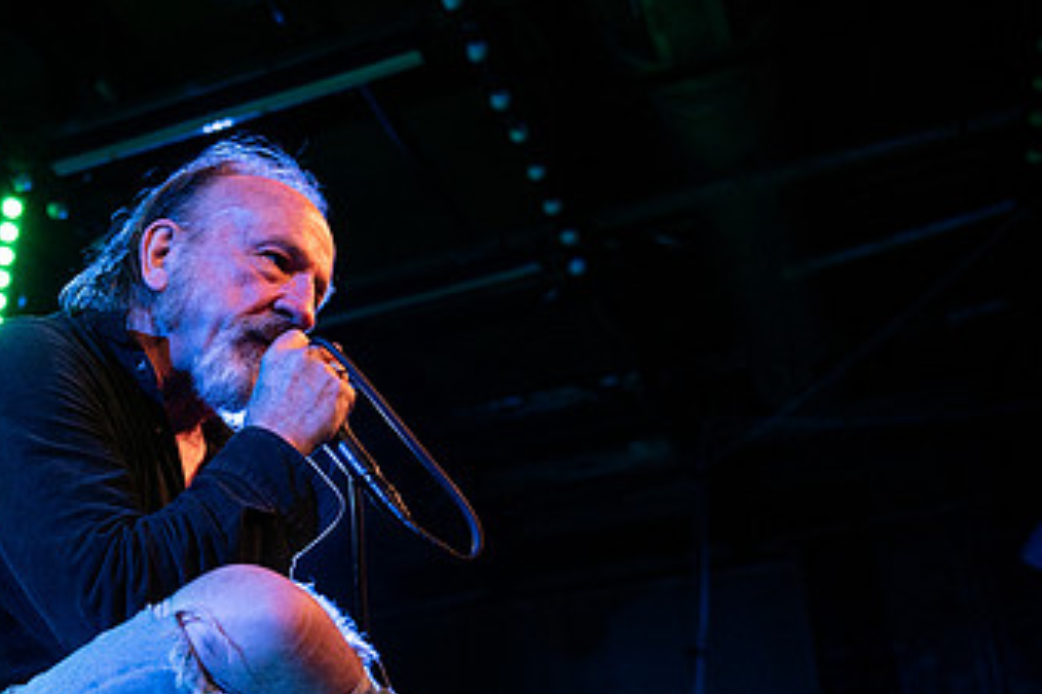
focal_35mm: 55
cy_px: 544
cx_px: 185
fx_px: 1591
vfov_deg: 24.2
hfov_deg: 34.9
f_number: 3.2
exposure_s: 1/125
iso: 2500
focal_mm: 32
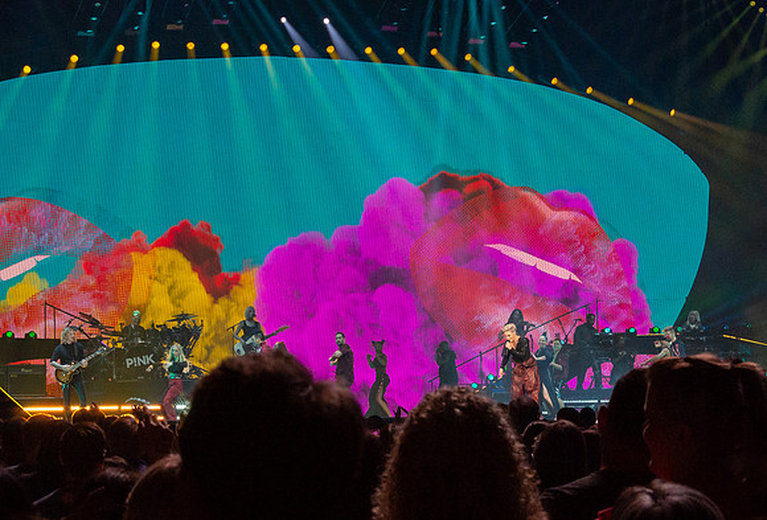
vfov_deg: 13.2
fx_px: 2245
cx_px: 446
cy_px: 322
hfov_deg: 19.4
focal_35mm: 105
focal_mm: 30
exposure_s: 1/500
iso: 800
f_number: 5.6
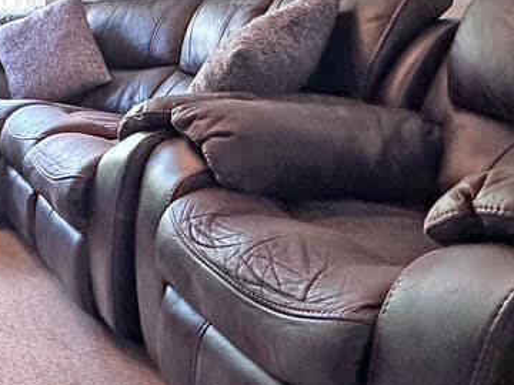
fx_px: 832
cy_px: 23
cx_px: -113
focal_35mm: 56
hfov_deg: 29.3
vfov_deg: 25.1
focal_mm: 2.22
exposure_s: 1/100
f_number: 2.2
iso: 200
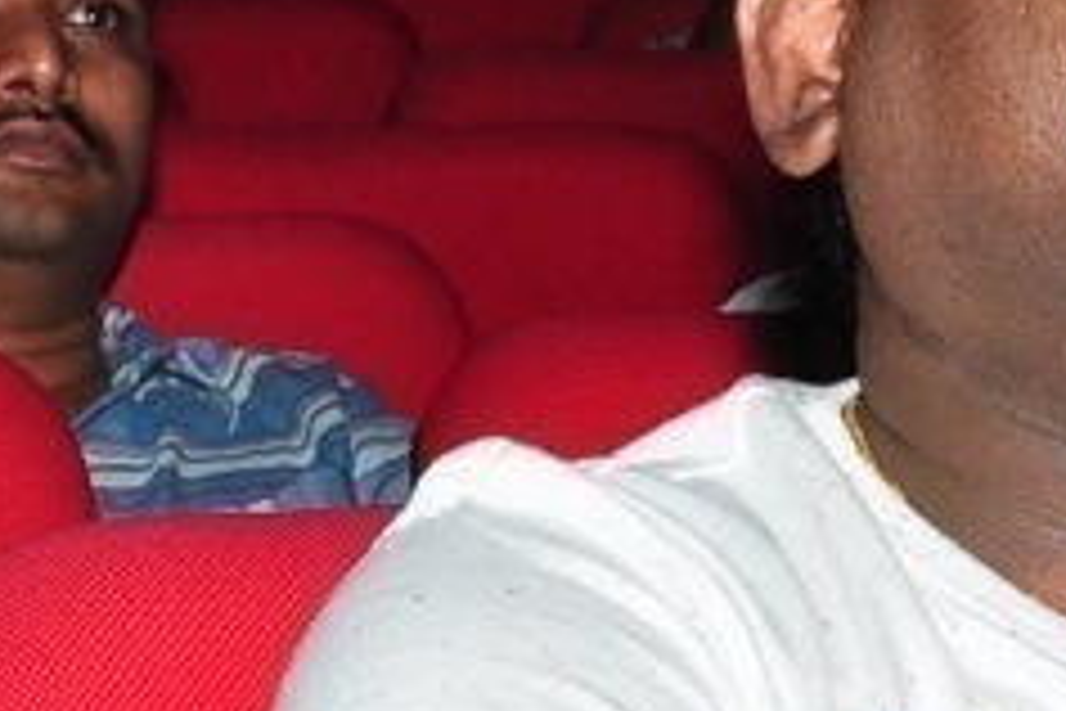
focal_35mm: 342
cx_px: 81
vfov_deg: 4.0
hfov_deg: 6.0
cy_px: 871
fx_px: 10112
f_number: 11
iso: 500
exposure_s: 1/125
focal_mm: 45
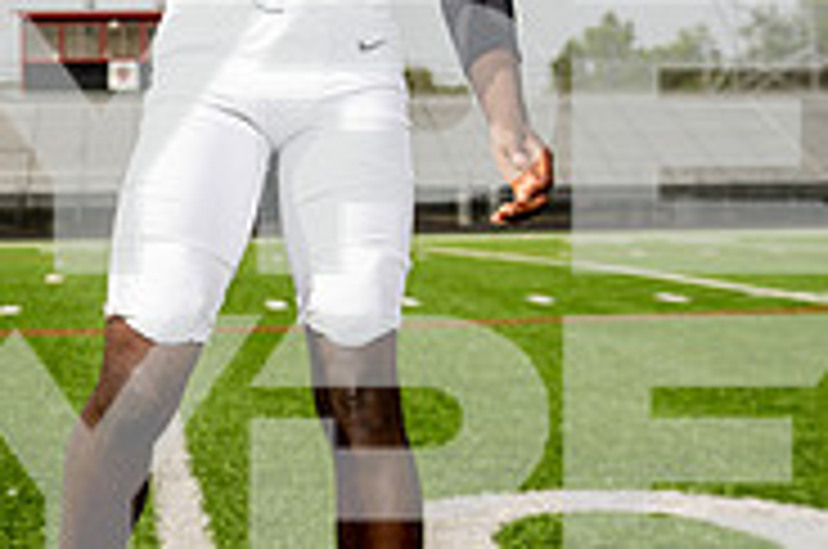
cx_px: 207
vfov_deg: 13.9
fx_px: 2250
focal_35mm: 98
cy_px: 140
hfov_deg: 20.7
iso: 100
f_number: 4.5
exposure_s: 1/1250
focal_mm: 40
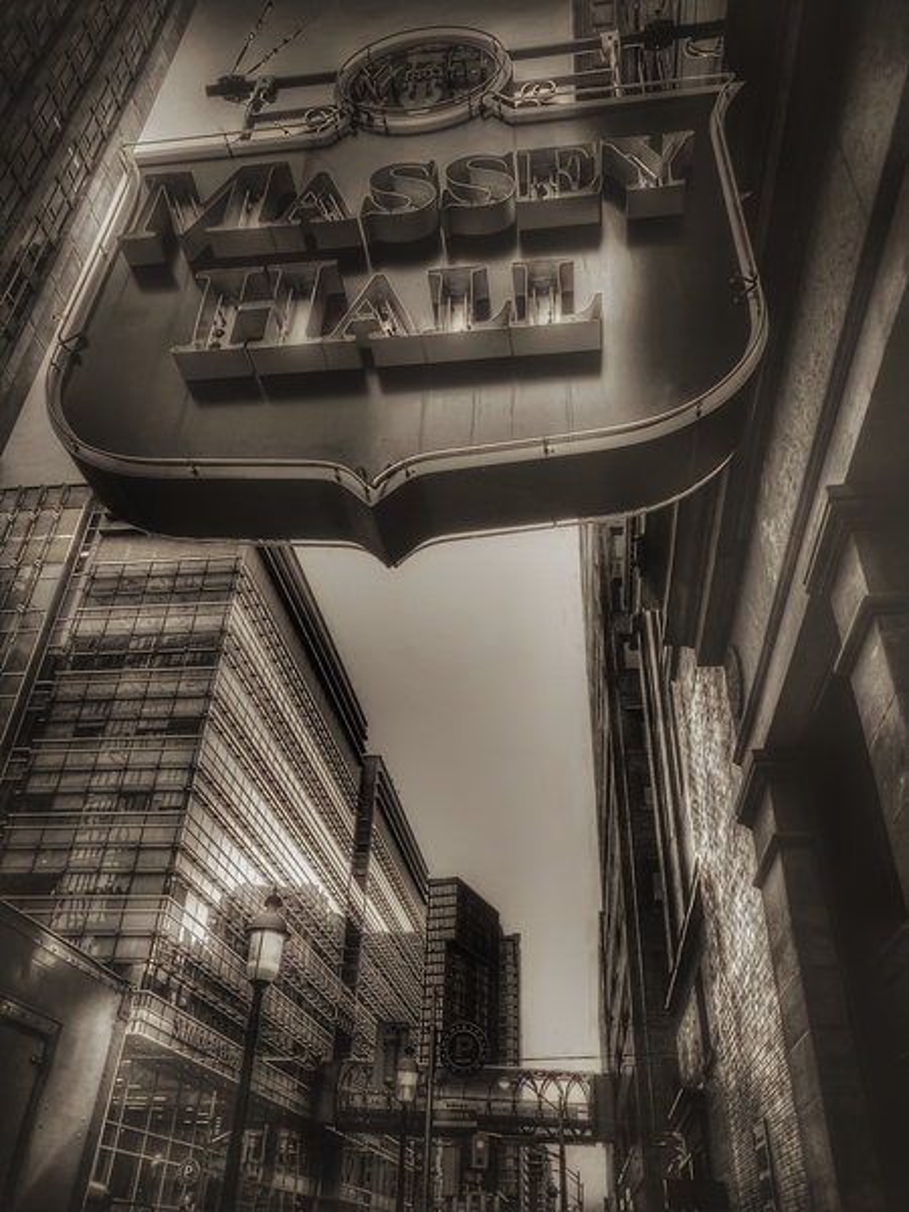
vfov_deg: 67.3
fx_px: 910
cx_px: 454
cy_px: 606
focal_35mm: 26
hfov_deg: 53.1
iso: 32
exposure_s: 1/174
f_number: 1.8
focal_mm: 4.25
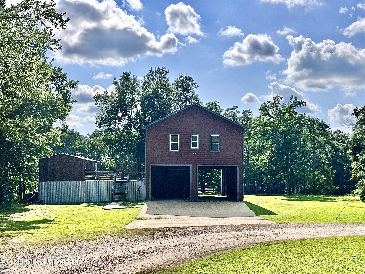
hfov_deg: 39.7
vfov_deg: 30.3
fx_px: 506
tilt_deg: +4.0
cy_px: 137
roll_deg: -1.1
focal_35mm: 48
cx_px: 182
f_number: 1.78
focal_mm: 6.86
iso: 64
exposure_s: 1/10870
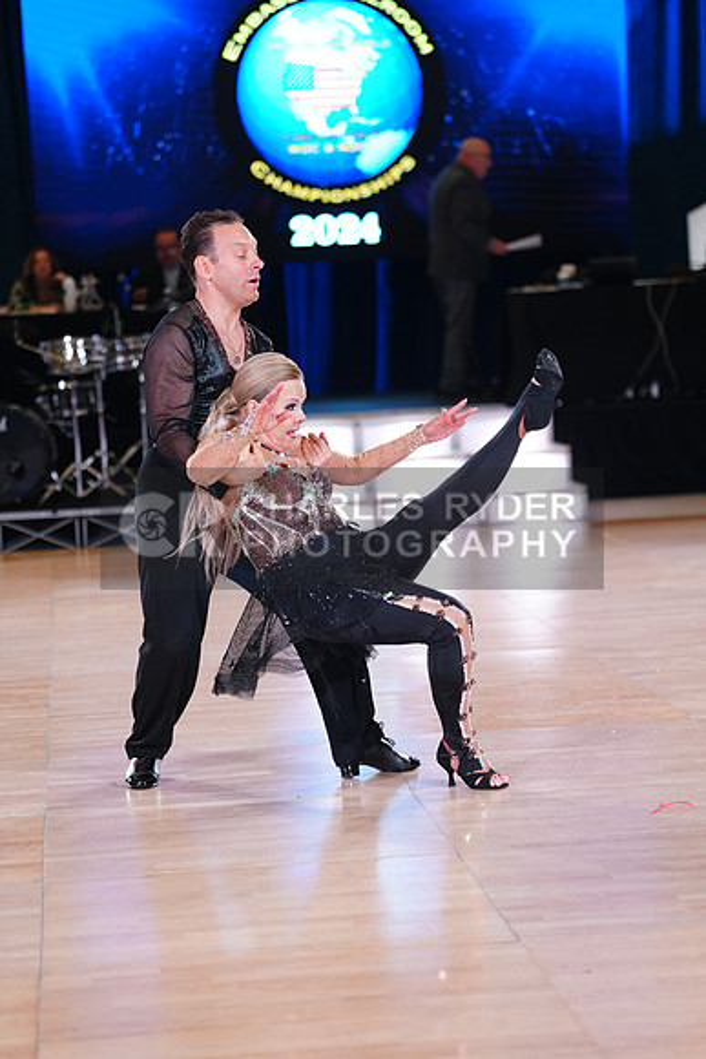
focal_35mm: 100
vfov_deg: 20.4
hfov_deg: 13.7
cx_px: 353
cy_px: 530
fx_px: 2940
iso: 2000
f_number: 2.8
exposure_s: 1/400
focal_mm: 100
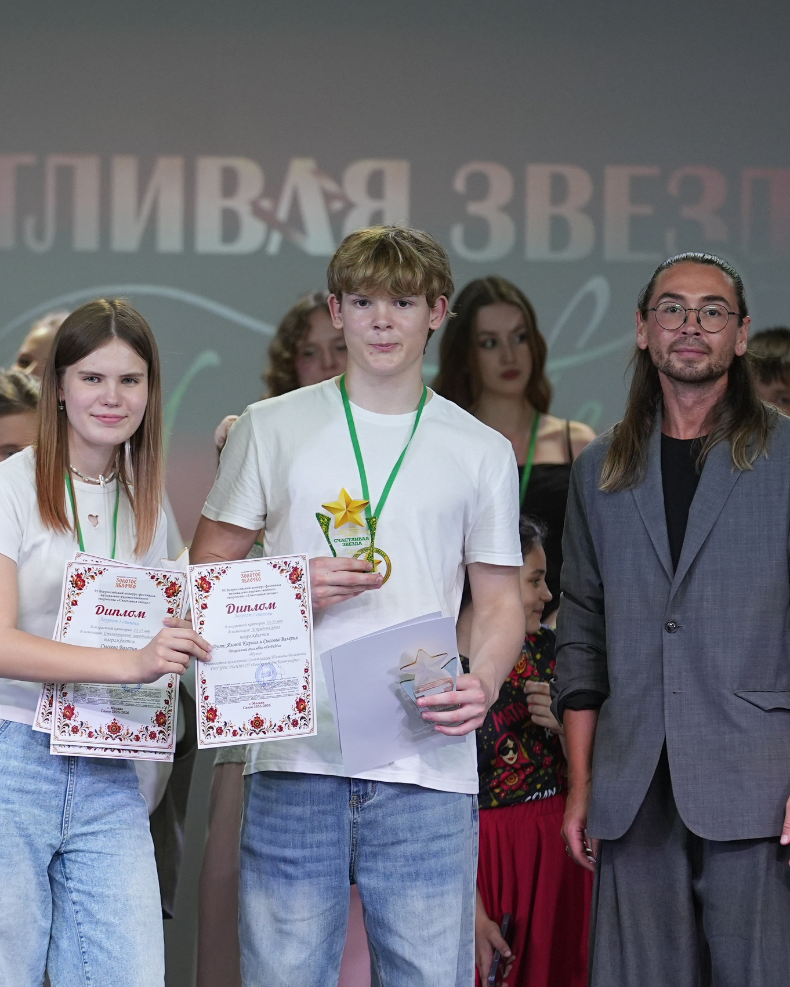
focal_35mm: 336
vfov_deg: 5.8
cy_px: 493
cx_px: 211
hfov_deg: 4.6
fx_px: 9818
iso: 1000
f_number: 2.8
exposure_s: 1/250
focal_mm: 159
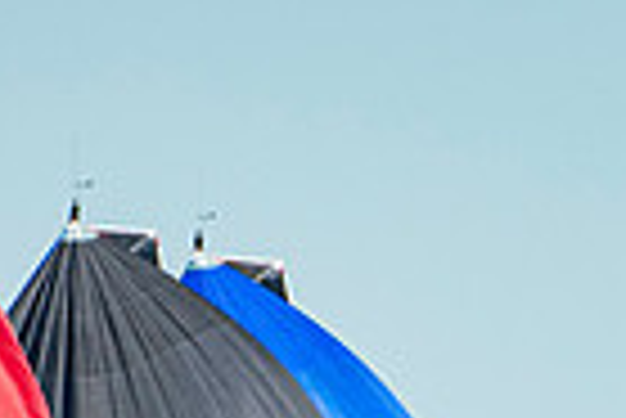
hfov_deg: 0.7
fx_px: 48774
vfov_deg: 0.5
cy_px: 774
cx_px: 656
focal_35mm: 2802
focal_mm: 400
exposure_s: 1/3200
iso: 320
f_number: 5
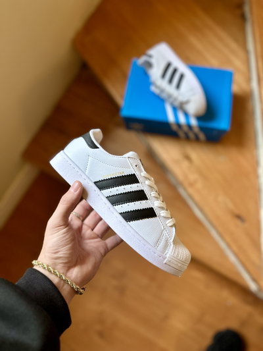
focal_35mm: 24
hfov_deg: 56.8
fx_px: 243
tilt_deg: -74.3
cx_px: 132
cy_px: 176
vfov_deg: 71.6
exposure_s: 1/102
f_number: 1.78
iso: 250
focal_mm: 6.86
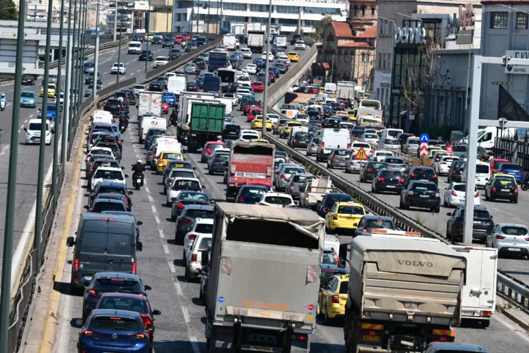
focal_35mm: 265
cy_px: 158
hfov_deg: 7.8
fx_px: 3893
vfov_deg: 5.2
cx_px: 190
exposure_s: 1/800
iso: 320
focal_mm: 200
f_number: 9
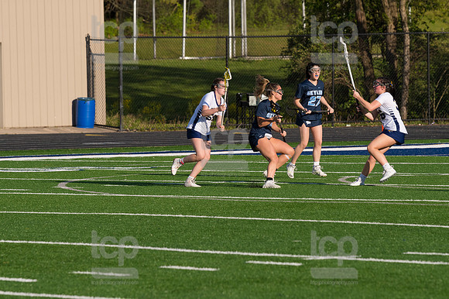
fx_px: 3739
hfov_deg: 6.9
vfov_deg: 4.6
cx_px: 224
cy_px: 150
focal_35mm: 300
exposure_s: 1/1600
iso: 250
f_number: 5.6
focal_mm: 200
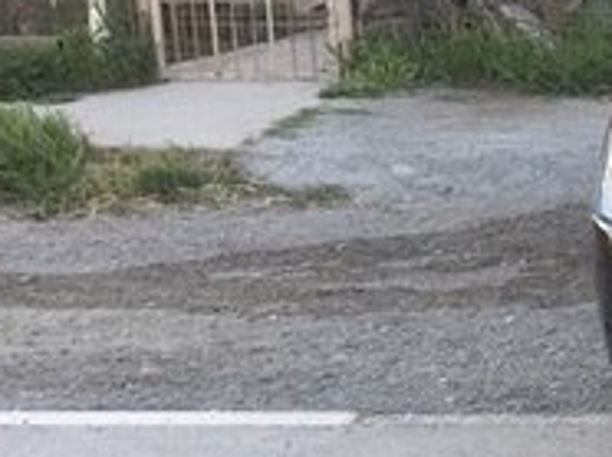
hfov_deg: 16.5
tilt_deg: -12.4
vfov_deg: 14.3
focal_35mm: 103
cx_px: 1036
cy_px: 344
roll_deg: -1.3
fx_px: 1819
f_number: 2.2
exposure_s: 1/104
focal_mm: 4.15
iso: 32
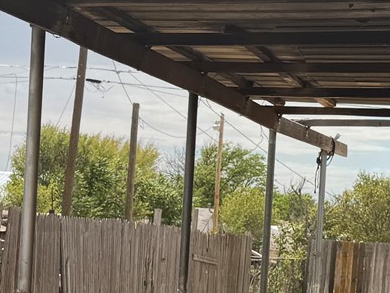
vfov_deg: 11.8
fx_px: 1420
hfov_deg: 15.6
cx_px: 297
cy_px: 196
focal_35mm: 126
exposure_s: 1/3759
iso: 80
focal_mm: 6.76
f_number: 1.78
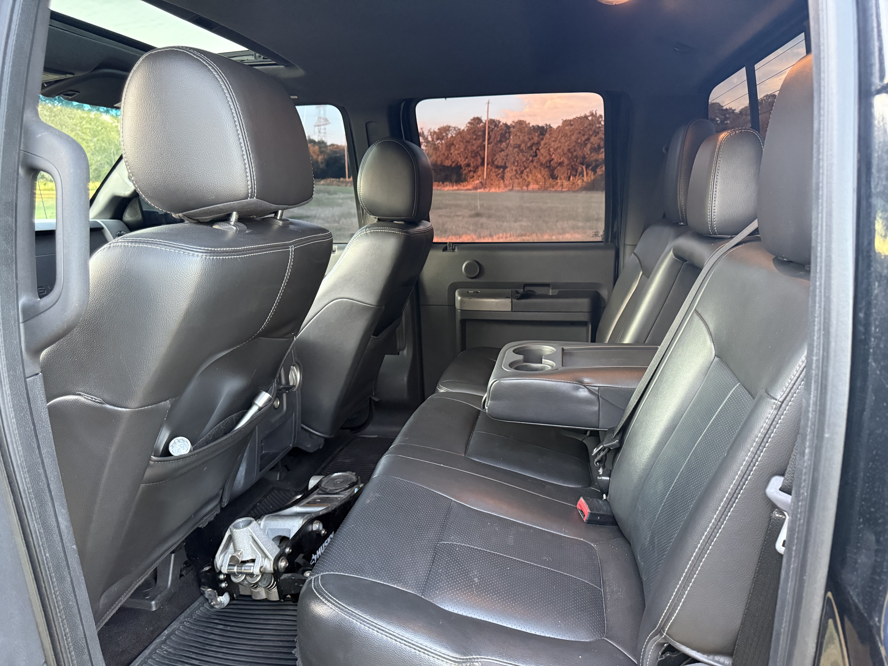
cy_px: 333
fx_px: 616
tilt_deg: -13.5
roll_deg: -3.0
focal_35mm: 24
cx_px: 444
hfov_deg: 71.6
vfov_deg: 56.8
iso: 800
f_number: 1.78
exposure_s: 1/60
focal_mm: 6.76
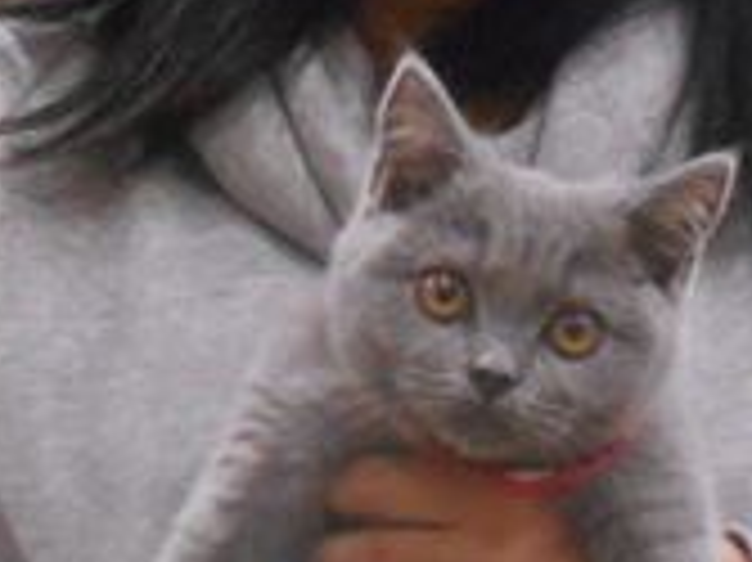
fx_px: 2345
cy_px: 157
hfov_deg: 18.2
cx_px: 522
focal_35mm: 108
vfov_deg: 13.7
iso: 800
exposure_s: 1/60
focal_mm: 5.1
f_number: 3.4
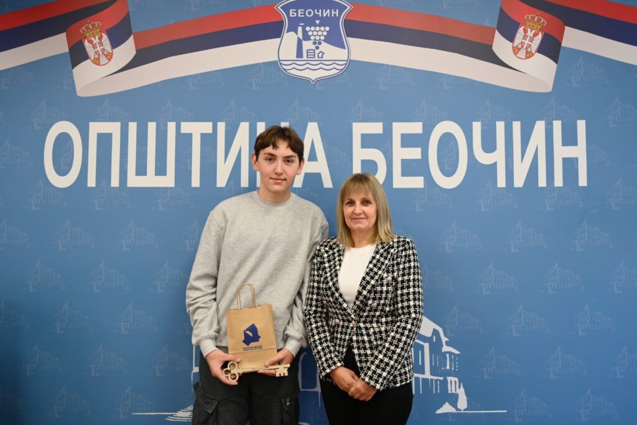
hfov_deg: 58.7
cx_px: 318
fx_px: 566
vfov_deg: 41.1
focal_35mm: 32
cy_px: 212
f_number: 4
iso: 220
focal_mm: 32
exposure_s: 1/30
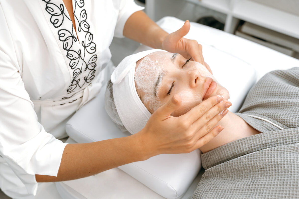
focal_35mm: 44
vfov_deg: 30.5
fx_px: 366
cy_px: 100
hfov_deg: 44.4
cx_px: 150
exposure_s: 1/125
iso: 160
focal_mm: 44
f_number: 4
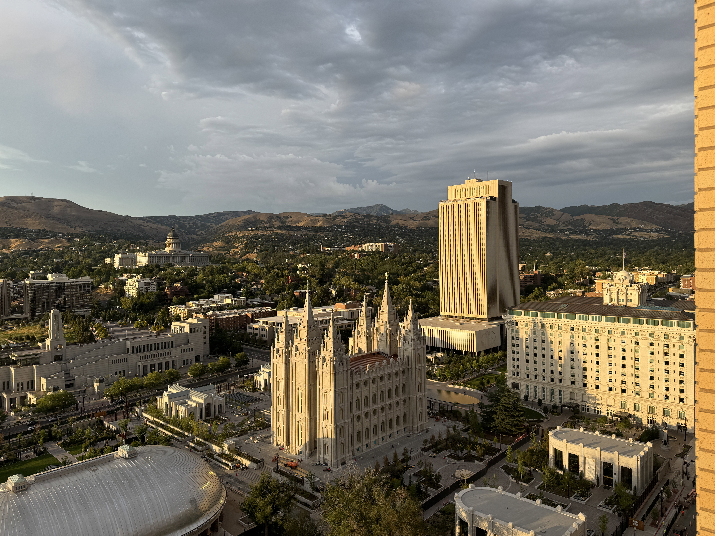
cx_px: 358
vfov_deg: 56.8
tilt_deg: -1.2
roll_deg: +0.5
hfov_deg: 71.6
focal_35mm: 24
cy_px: 268
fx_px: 496
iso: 80
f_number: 1.78
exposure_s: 1/1151
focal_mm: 6.76
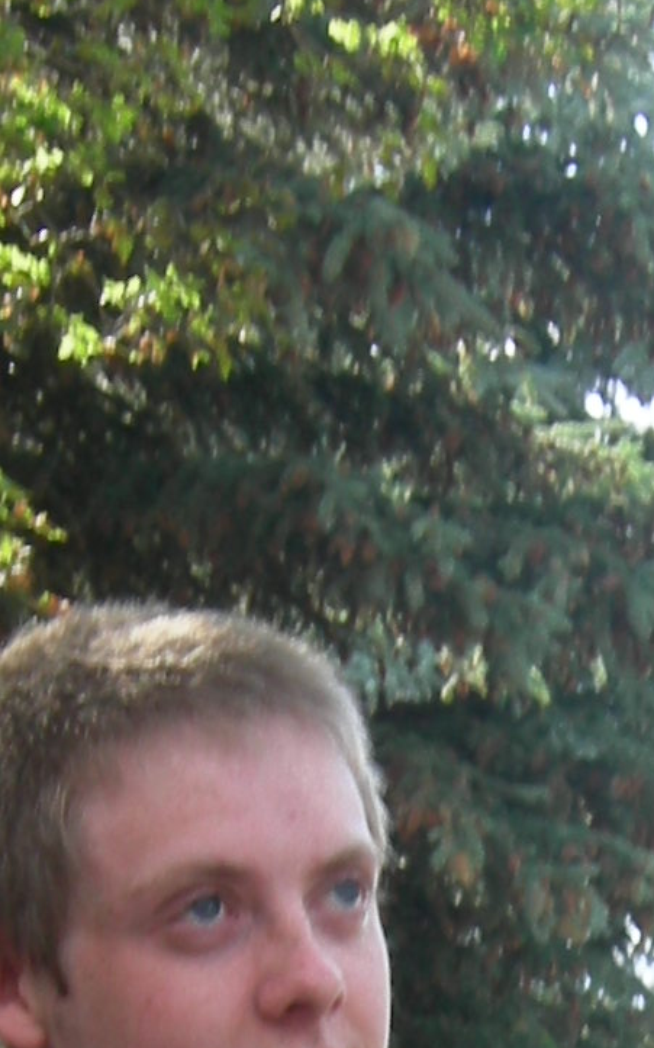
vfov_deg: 14.3
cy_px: 1552
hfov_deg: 9.6
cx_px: 412
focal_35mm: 137
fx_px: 3908
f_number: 3.8
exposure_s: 1/116
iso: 64
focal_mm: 7.5
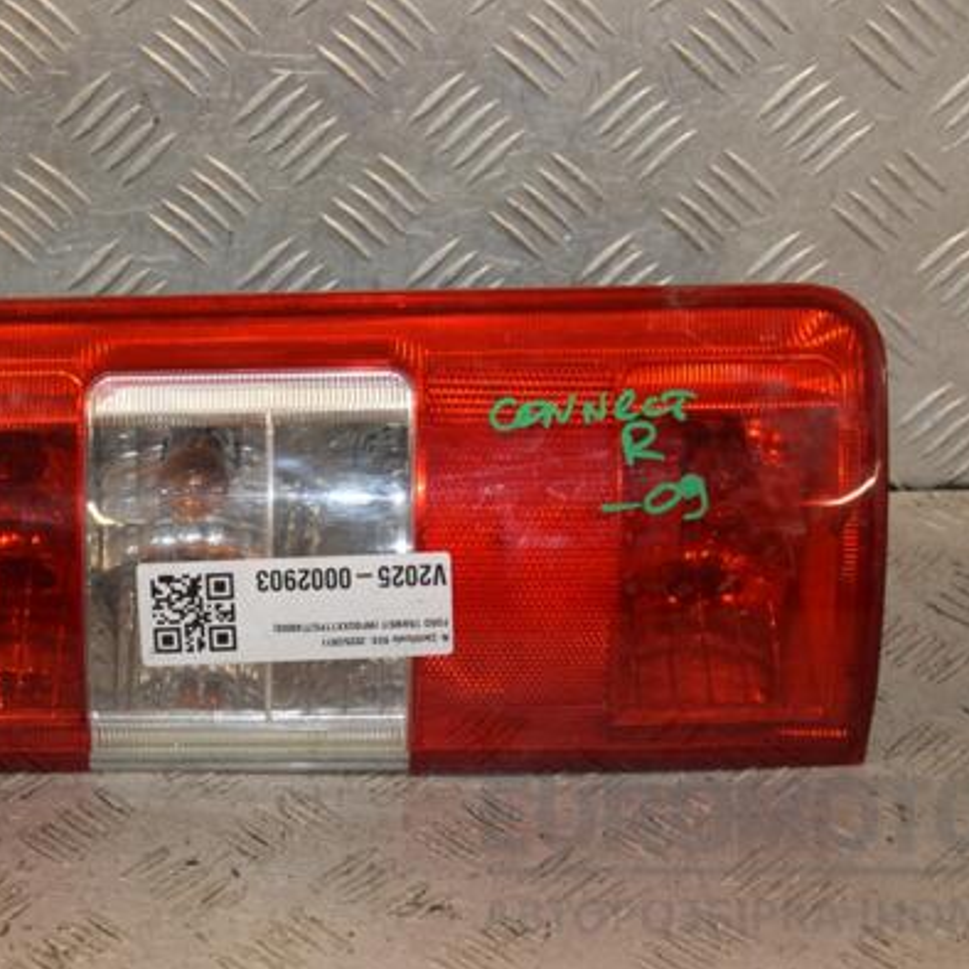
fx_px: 3072
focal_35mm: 97
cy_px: 487
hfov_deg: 17.9
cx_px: 435
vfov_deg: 17.9
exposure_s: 1/200
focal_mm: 50
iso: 800
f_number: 5.6
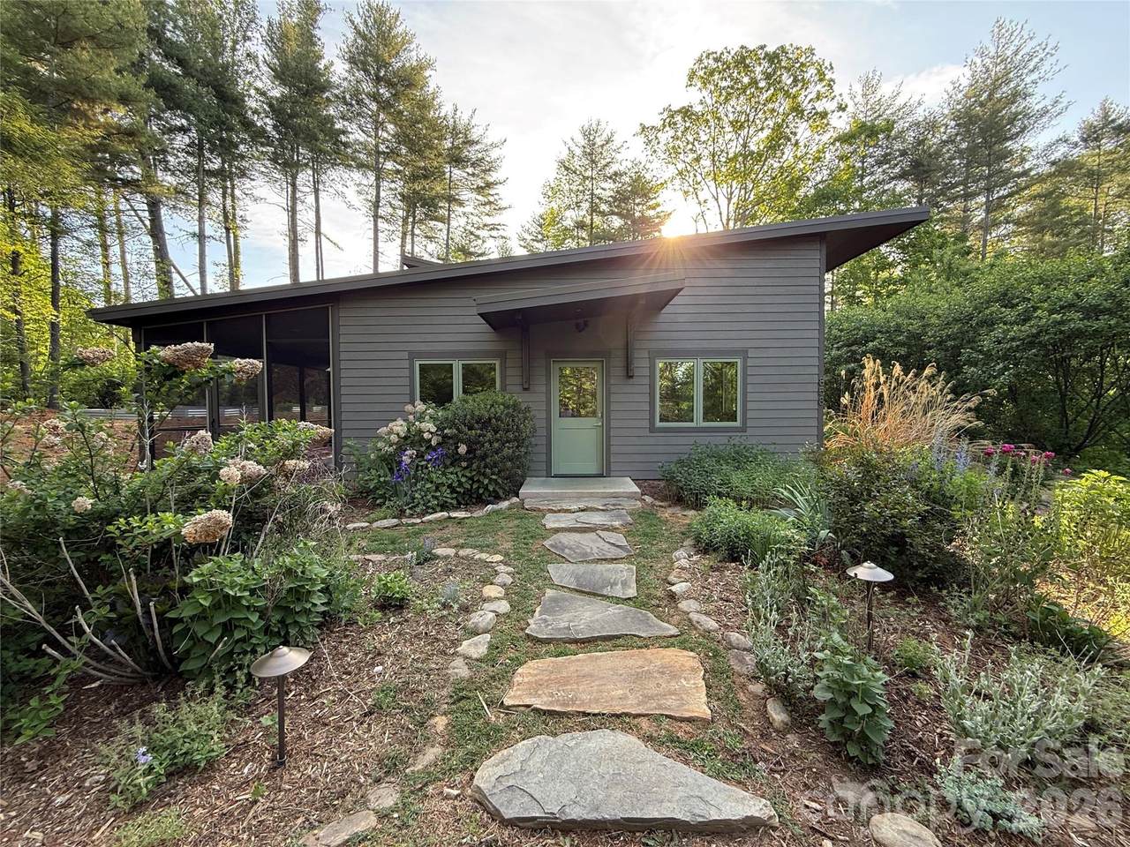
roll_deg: +0.5
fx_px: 457
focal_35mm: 14
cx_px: 565
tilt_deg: -1.9
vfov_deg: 85.7
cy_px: 424
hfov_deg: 102.1
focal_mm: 2.22
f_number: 2.2
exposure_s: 1/116
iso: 64
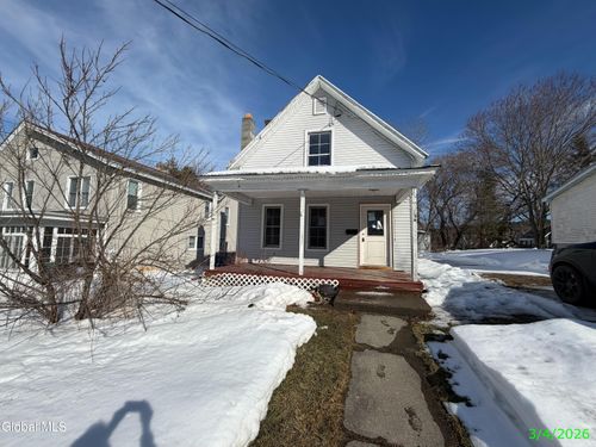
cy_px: 224
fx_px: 241
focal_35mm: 14
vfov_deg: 85.7
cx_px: 298
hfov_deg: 102.1
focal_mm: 2.22
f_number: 2.2
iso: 20
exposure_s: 1/1795
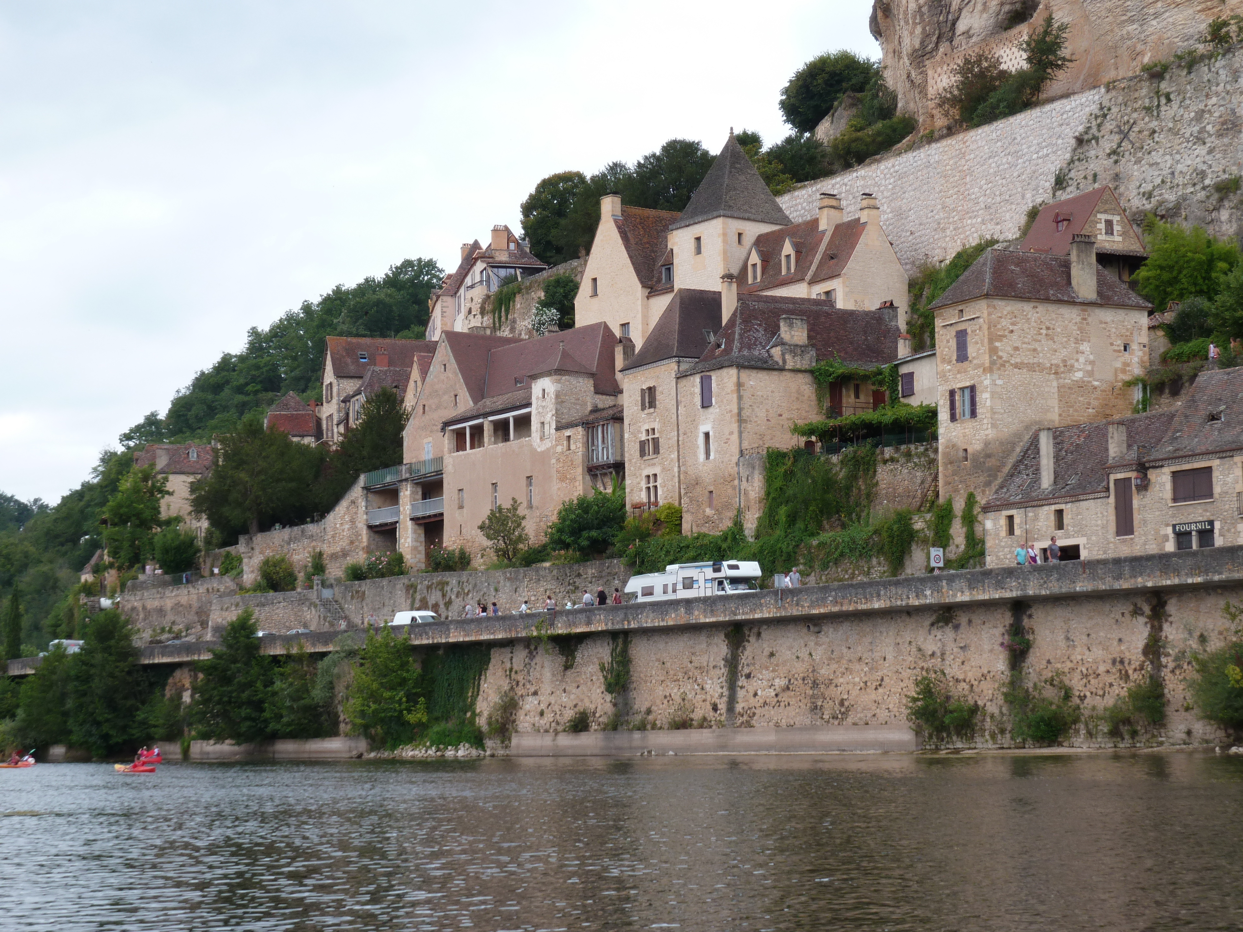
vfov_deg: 21.9
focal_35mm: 67
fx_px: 2406
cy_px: 466
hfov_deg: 29.0
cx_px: 622
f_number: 4.1
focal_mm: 11
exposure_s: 1/160
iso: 80
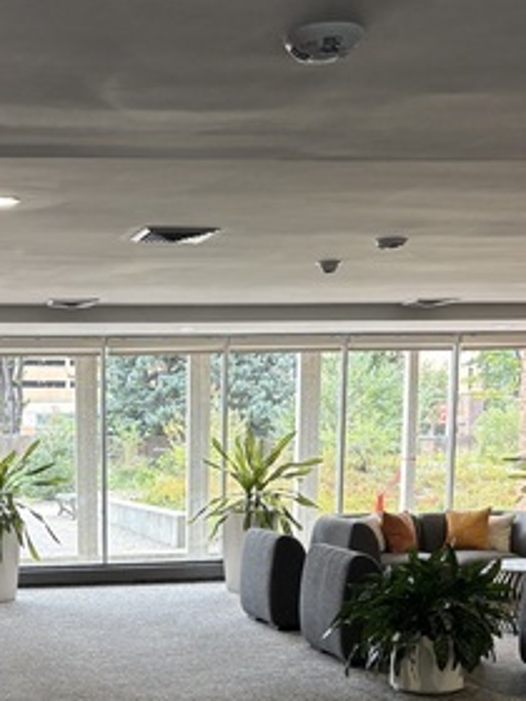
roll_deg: +3.3
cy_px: 642
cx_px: 75
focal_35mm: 62
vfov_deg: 29.8
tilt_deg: -6.4
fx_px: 1256
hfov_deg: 23.2
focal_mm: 5.96
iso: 100
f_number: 1.6
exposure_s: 1/120
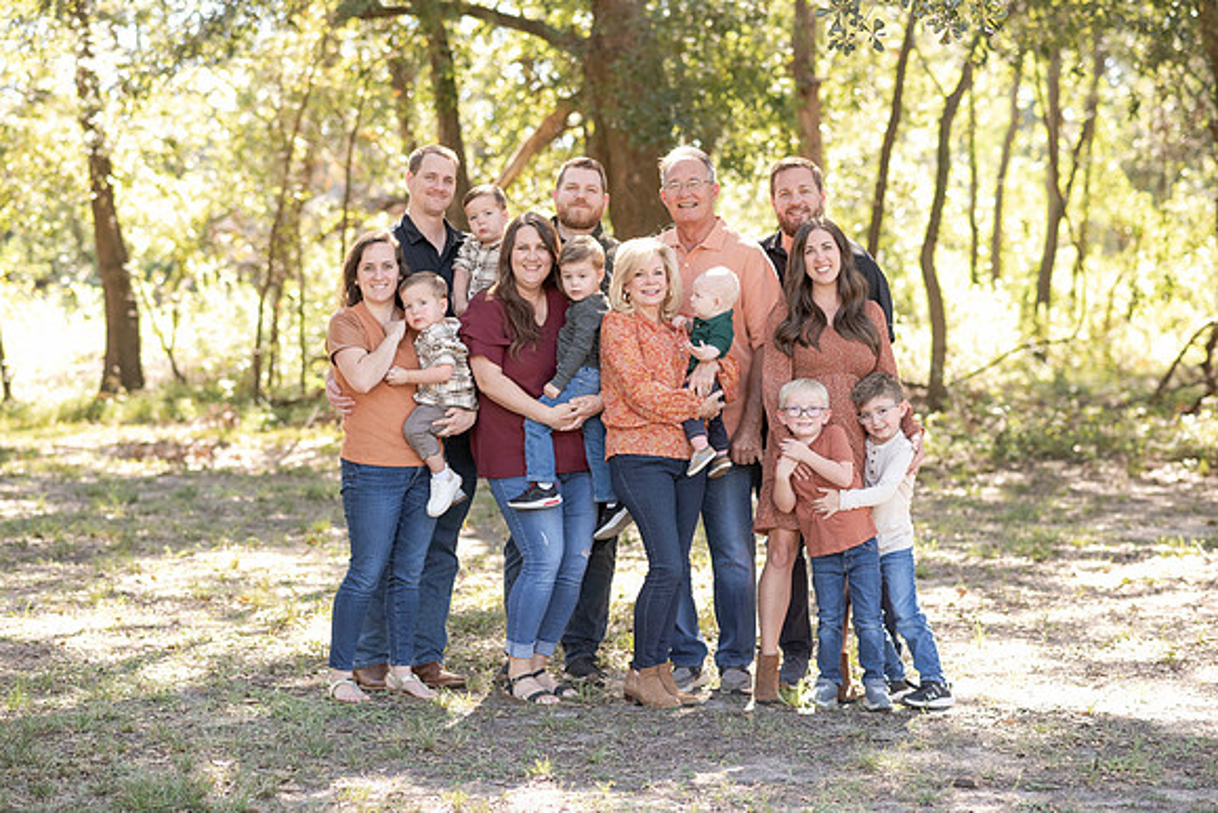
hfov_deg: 23.9
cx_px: 609
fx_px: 2876
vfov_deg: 16.1
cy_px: 406
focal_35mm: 85
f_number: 3.2
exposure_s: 1/500
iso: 640
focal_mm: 85
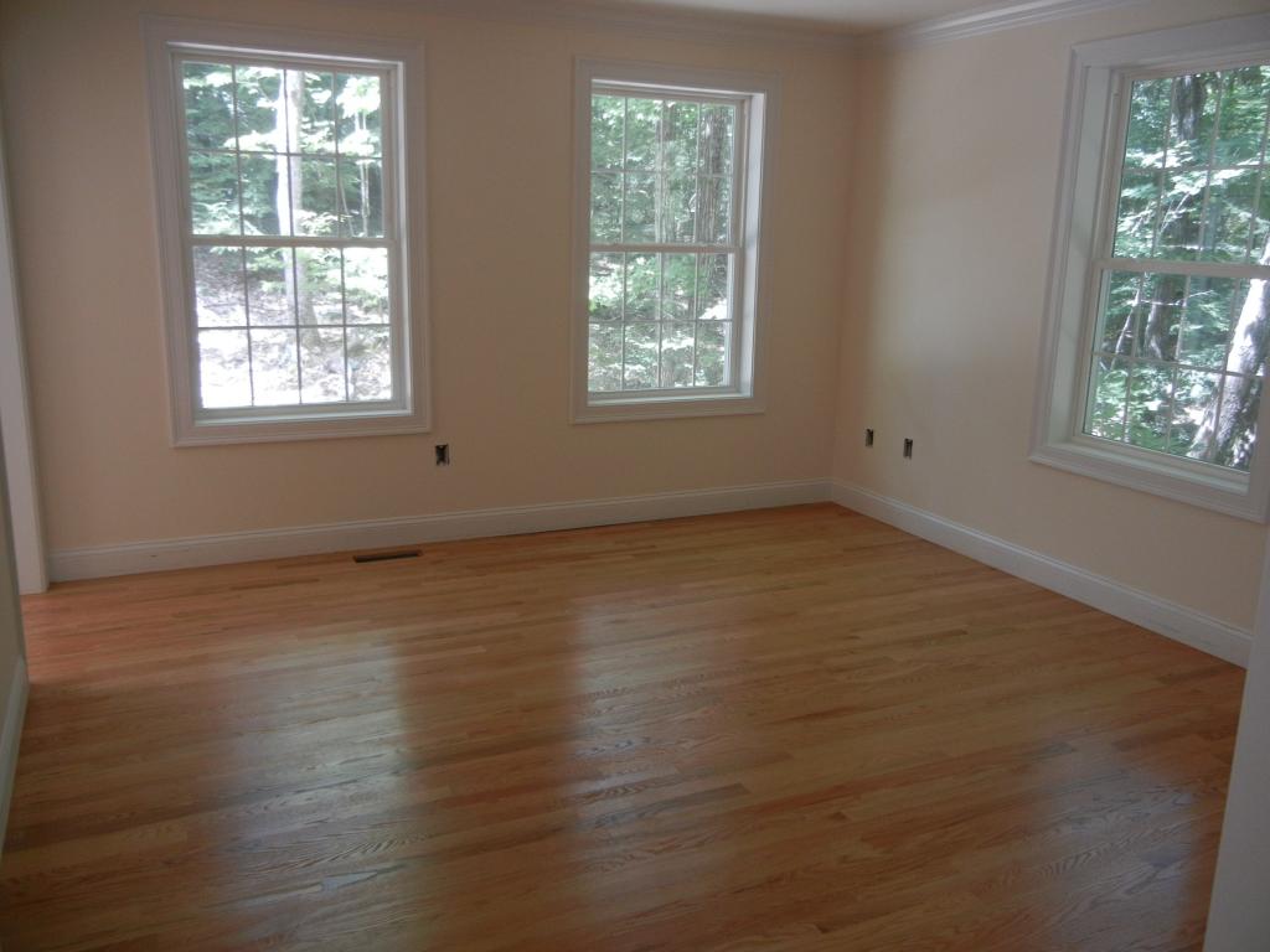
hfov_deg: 60.0
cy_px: 476
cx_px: 635
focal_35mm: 30
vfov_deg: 46.8
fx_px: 1101
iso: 238
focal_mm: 5.4
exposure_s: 1/30
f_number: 3.5
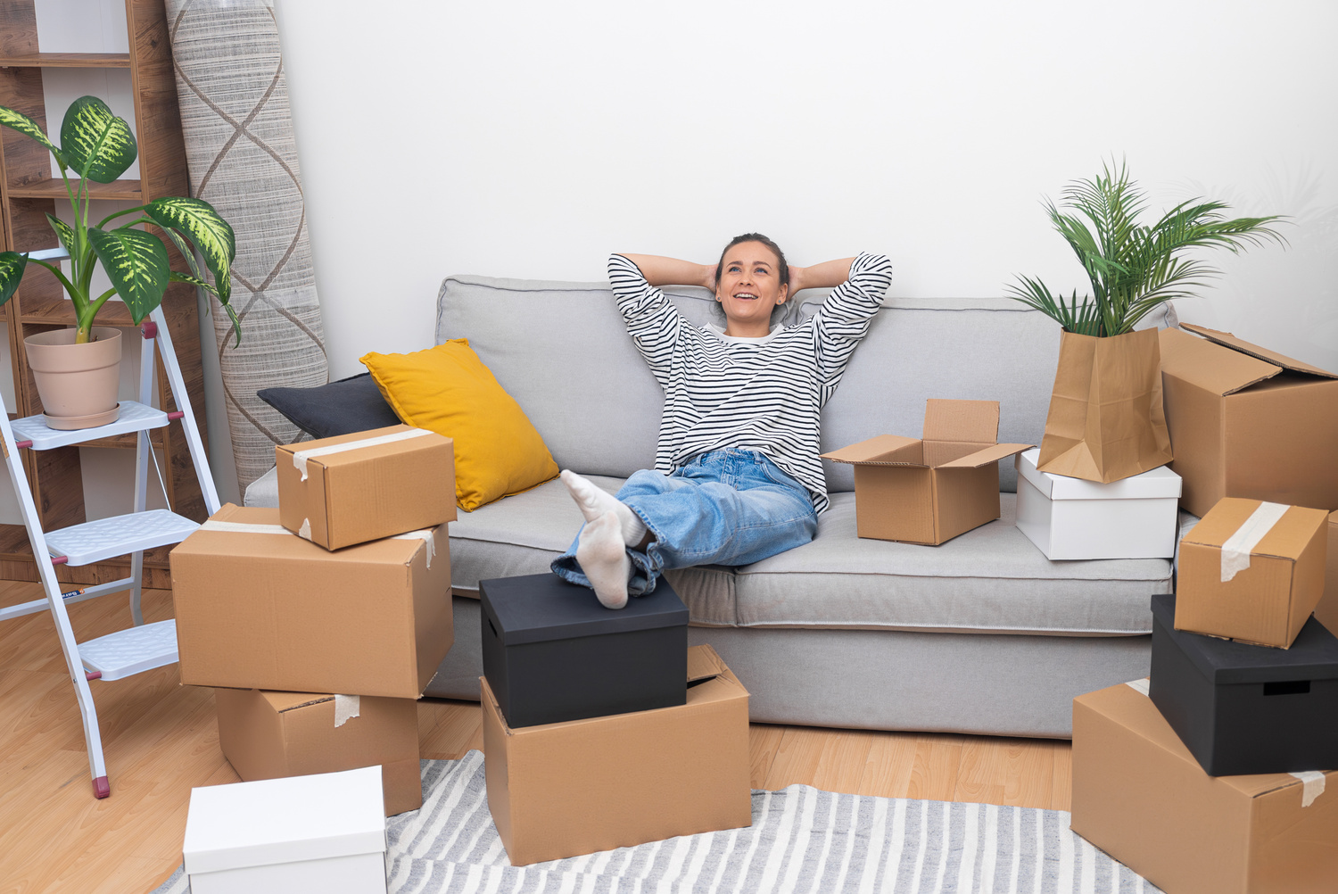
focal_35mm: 50
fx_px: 1859
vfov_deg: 27.0
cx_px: 669
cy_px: 447
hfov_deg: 39.6
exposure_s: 1/100
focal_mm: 50
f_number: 2.5
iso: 1000
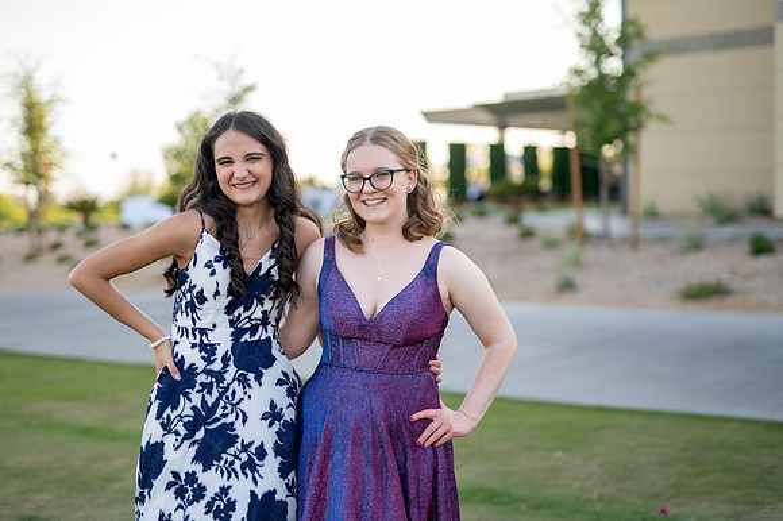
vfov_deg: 27.0
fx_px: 1087
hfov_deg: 39.6
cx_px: 392
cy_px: 260
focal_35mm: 50
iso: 100
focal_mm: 50
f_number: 1.4
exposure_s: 1/640
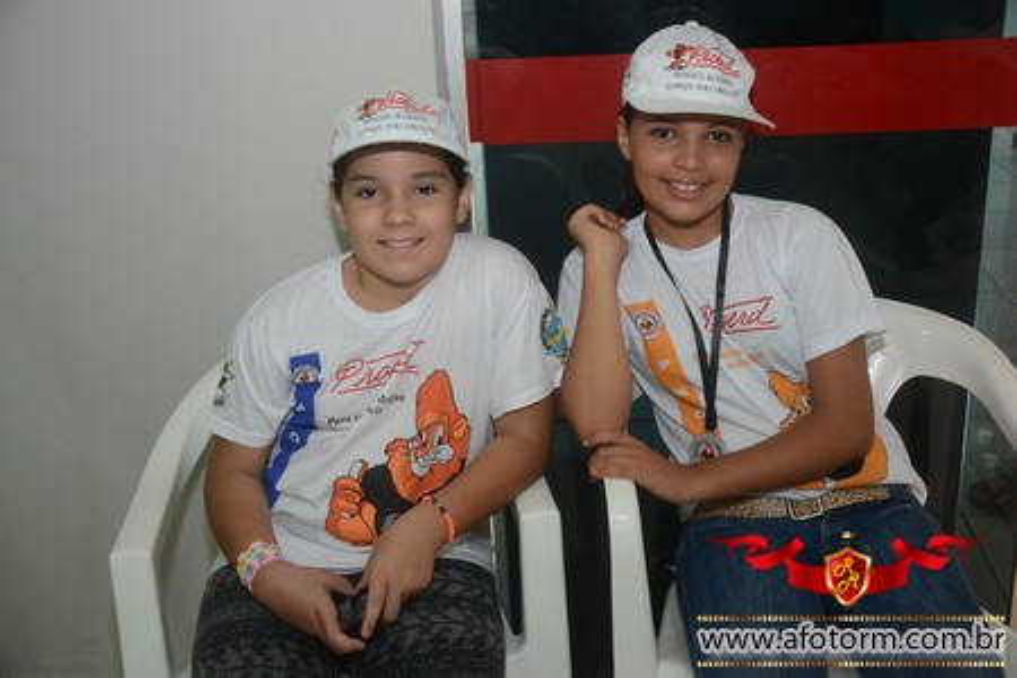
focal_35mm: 42
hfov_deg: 46.4
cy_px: 339
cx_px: 508
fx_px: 1186
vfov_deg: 31.9
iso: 1600
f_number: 4
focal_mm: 28
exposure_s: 1/125
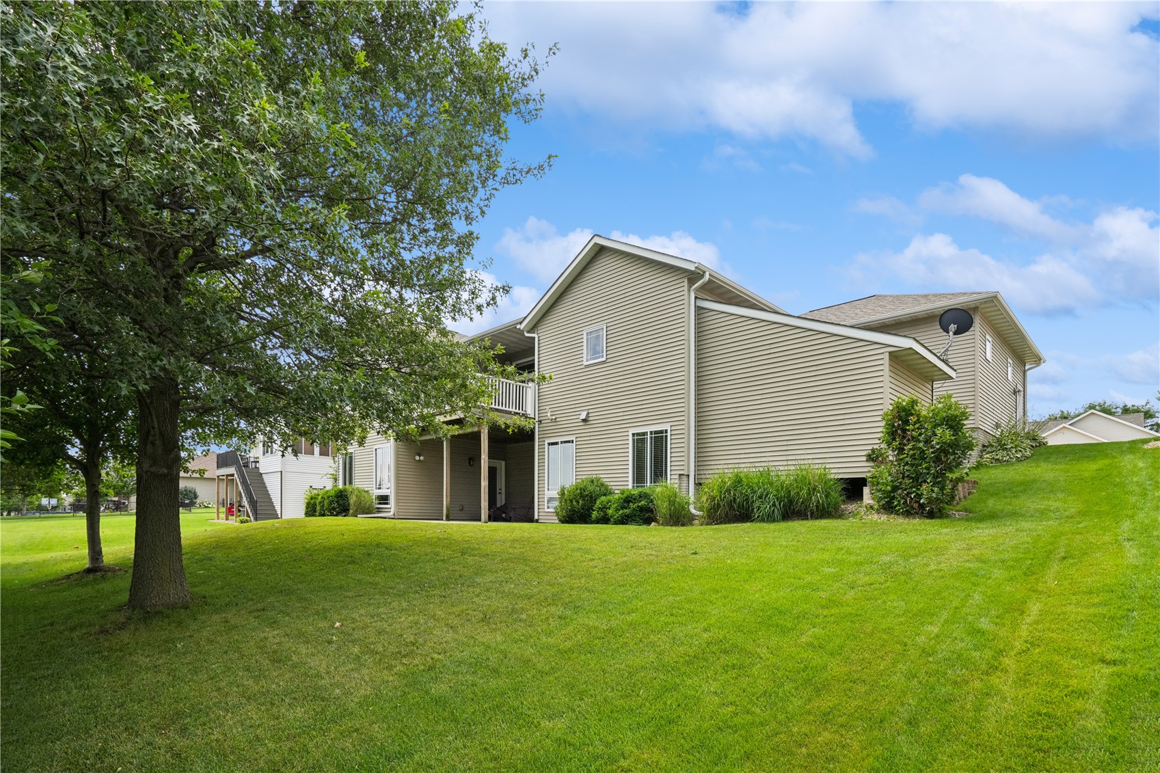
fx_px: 548
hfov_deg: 93.3
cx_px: 580
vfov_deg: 70.4
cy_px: 386
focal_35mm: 17
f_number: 9
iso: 800
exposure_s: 1/1600
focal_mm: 17
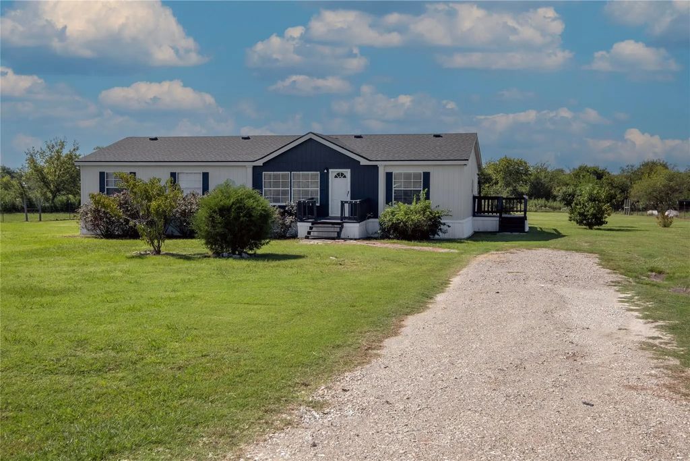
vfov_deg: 36.9
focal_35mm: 36
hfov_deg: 53.1
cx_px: 345
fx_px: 690
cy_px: 230
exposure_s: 1/500
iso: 200
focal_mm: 24
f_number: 8
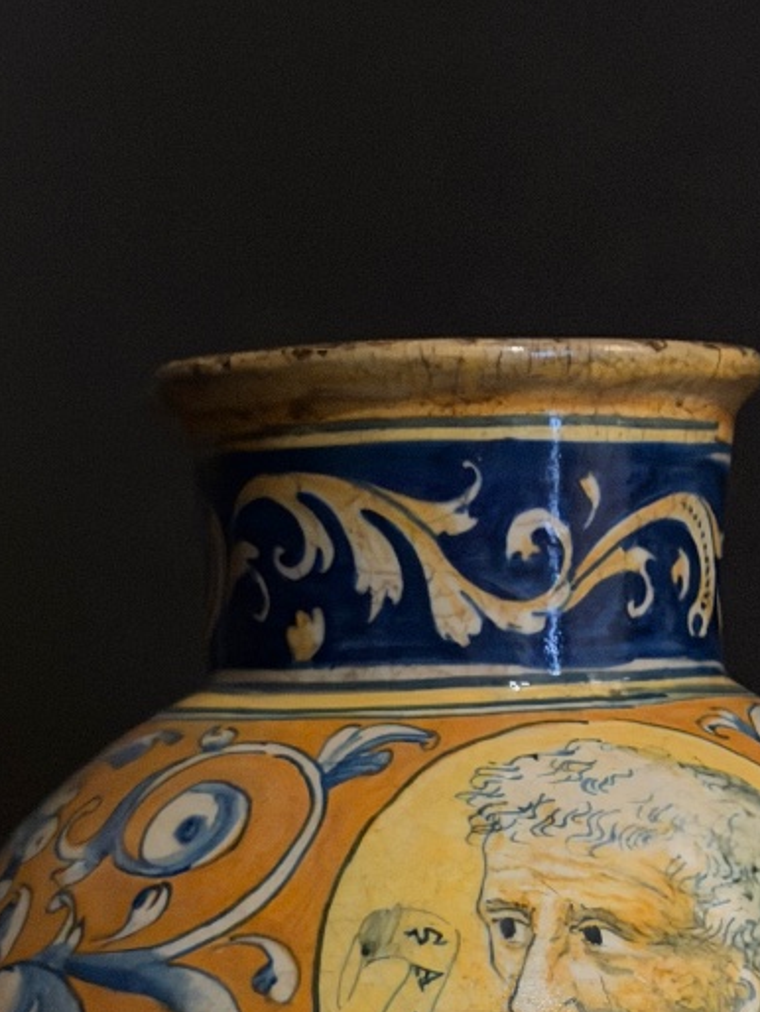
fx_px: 3276
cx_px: 520
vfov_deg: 17.0
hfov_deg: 13.2
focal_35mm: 112
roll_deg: +0.5
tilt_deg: -8.8
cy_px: 1118
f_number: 1.78
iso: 640
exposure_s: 1/25
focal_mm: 6.76
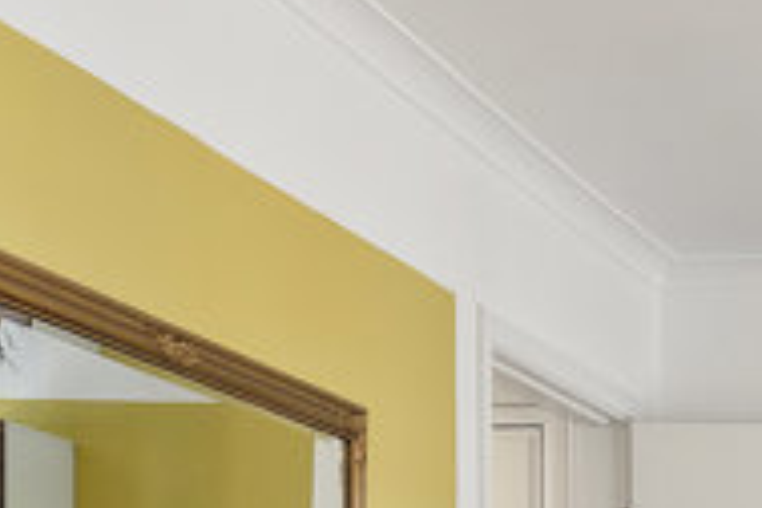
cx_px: 1157
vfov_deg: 13.4
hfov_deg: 18.8
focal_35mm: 95
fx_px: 2013
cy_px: 796
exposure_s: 3
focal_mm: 15
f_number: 8
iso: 200
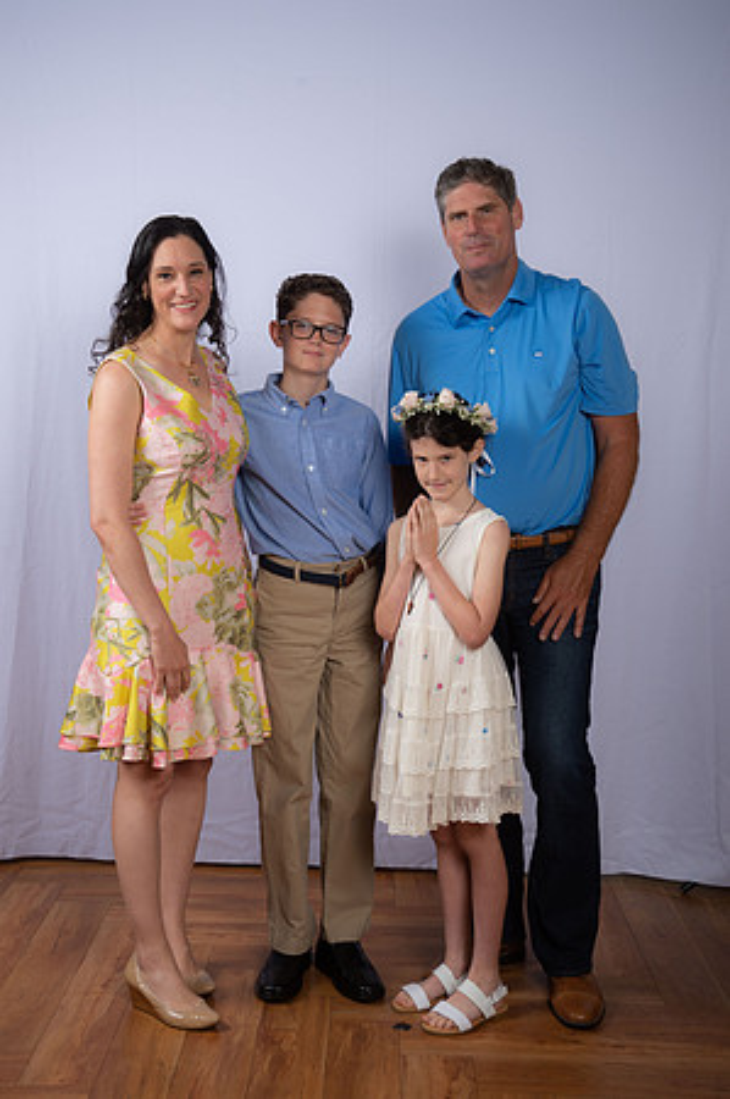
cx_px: 365
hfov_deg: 25.9
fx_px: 1585
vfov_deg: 38.2
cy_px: 550
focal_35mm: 52
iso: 250
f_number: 8
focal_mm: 52
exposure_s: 1/160
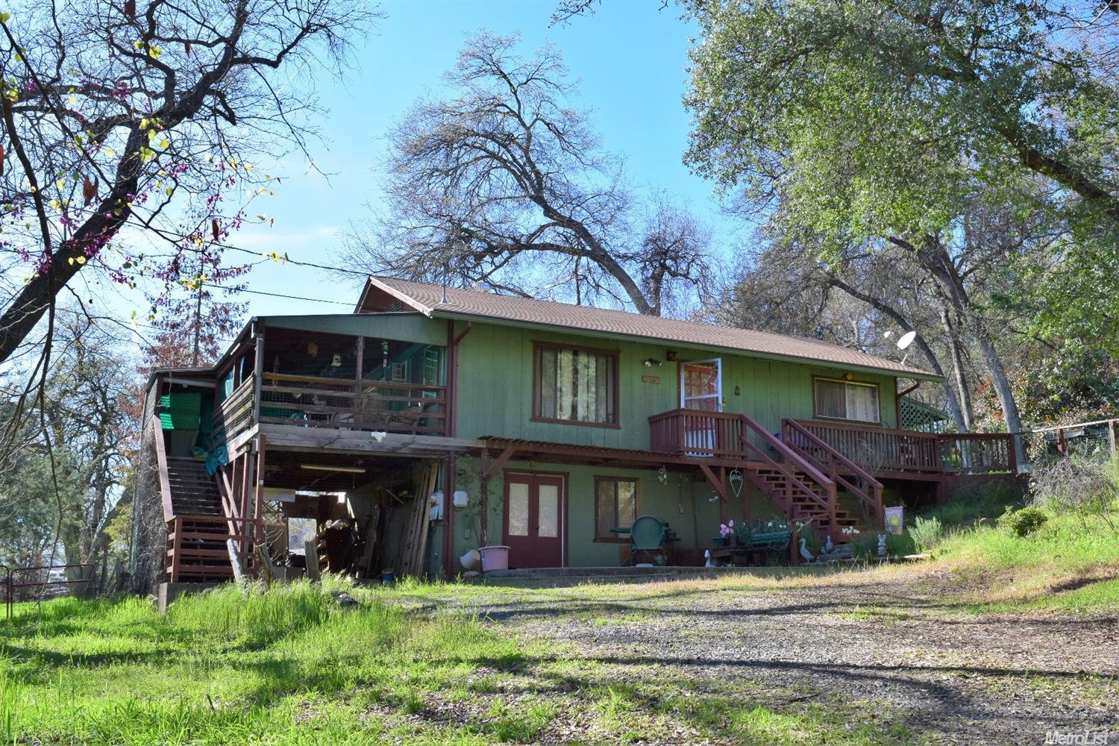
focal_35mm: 36
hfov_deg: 53.1
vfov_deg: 36.9
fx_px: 1119
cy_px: 373
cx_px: 560
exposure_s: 1/320
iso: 400
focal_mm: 24
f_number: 10
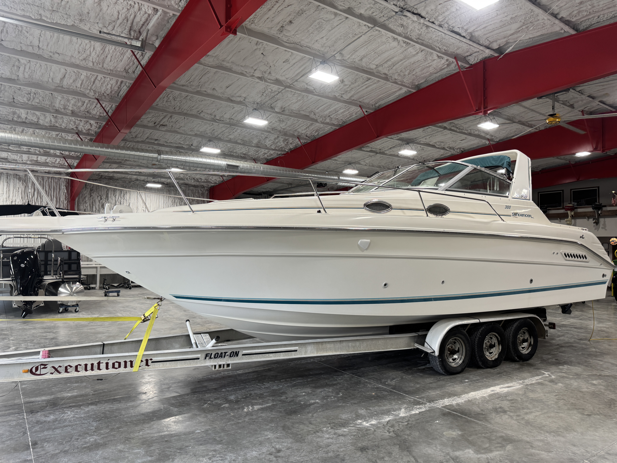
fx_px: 428
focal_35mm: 24
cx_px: 308
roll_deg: -0.9
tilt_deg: +1.6
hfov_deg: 71.6
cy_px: 232
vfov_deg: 56.8
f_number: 1.78
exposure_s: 1/120
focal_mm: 6.76
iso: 125
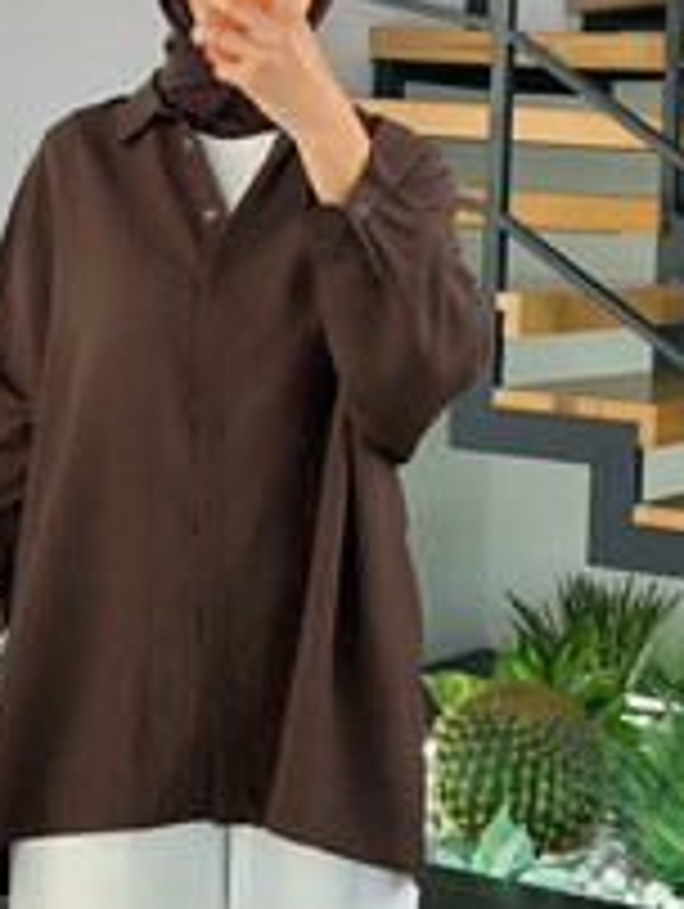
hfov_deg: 15.1
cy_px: 241
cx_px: 238
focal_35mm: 98
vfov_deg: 19.9
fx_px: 2576
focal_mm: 6.76
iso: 100
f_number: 1.78
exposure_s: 1/193
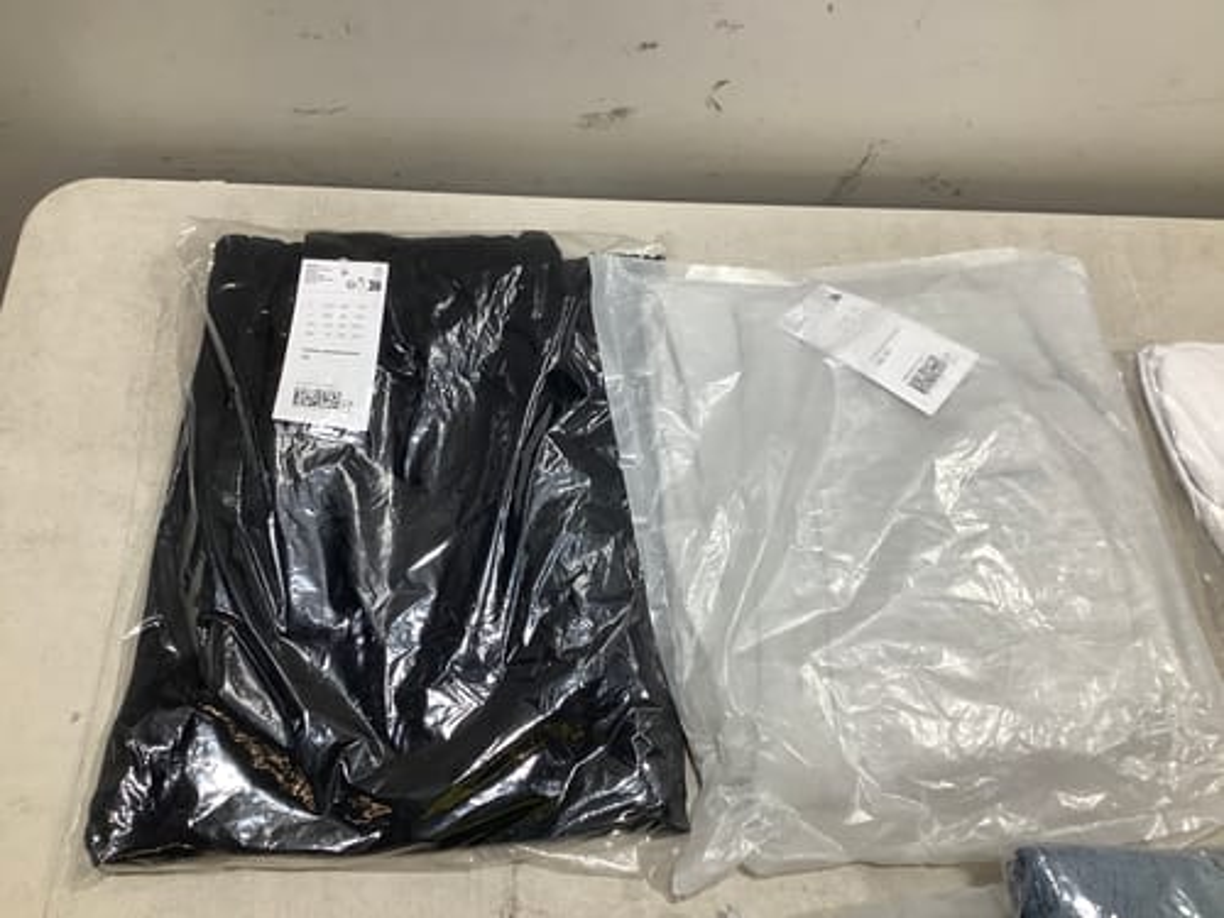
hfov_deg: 58.4
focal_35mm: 31
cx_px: 612
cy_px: 459
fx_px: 1096
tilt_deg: -66.4
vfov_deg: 45.4
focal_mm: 3.3
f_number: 2.4
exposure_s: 1/100
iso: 64
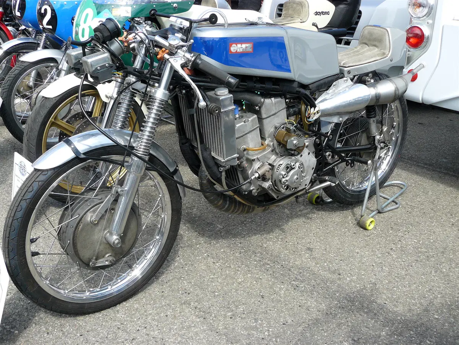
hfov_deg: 51.4
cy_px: 172
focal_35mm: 36
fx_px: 477
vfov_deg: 39.7
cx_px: 230
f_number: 5
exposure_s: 1/200
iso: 100
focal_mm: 6
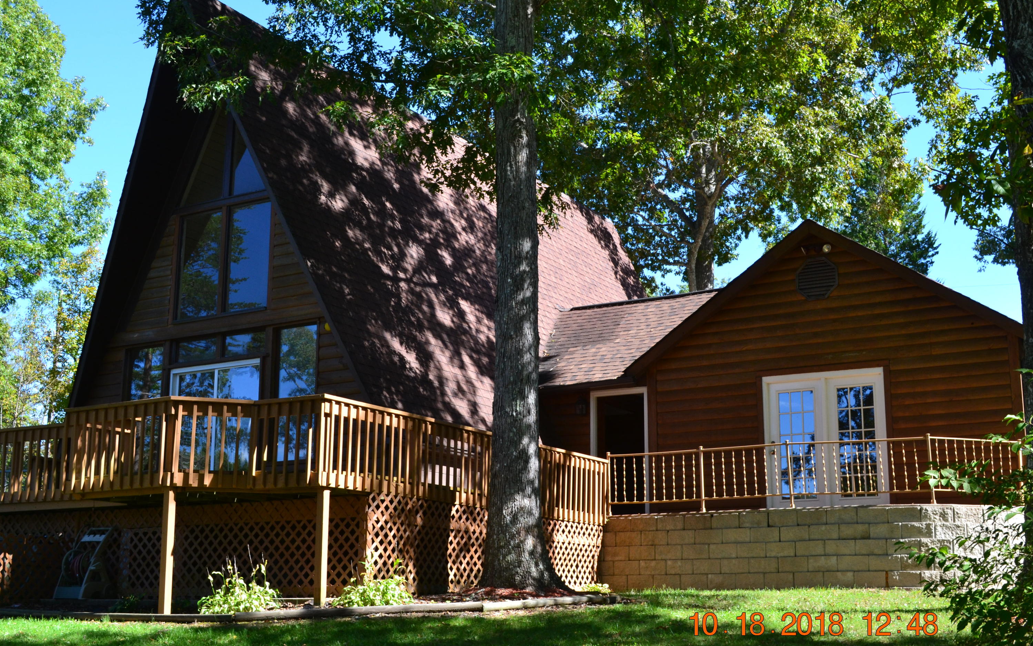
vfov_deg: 28.9
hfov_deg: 44.8
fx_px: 1253
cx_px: 518
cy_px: 331
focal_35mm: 45
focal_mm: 29
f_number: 9
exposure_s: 1/125
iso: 400
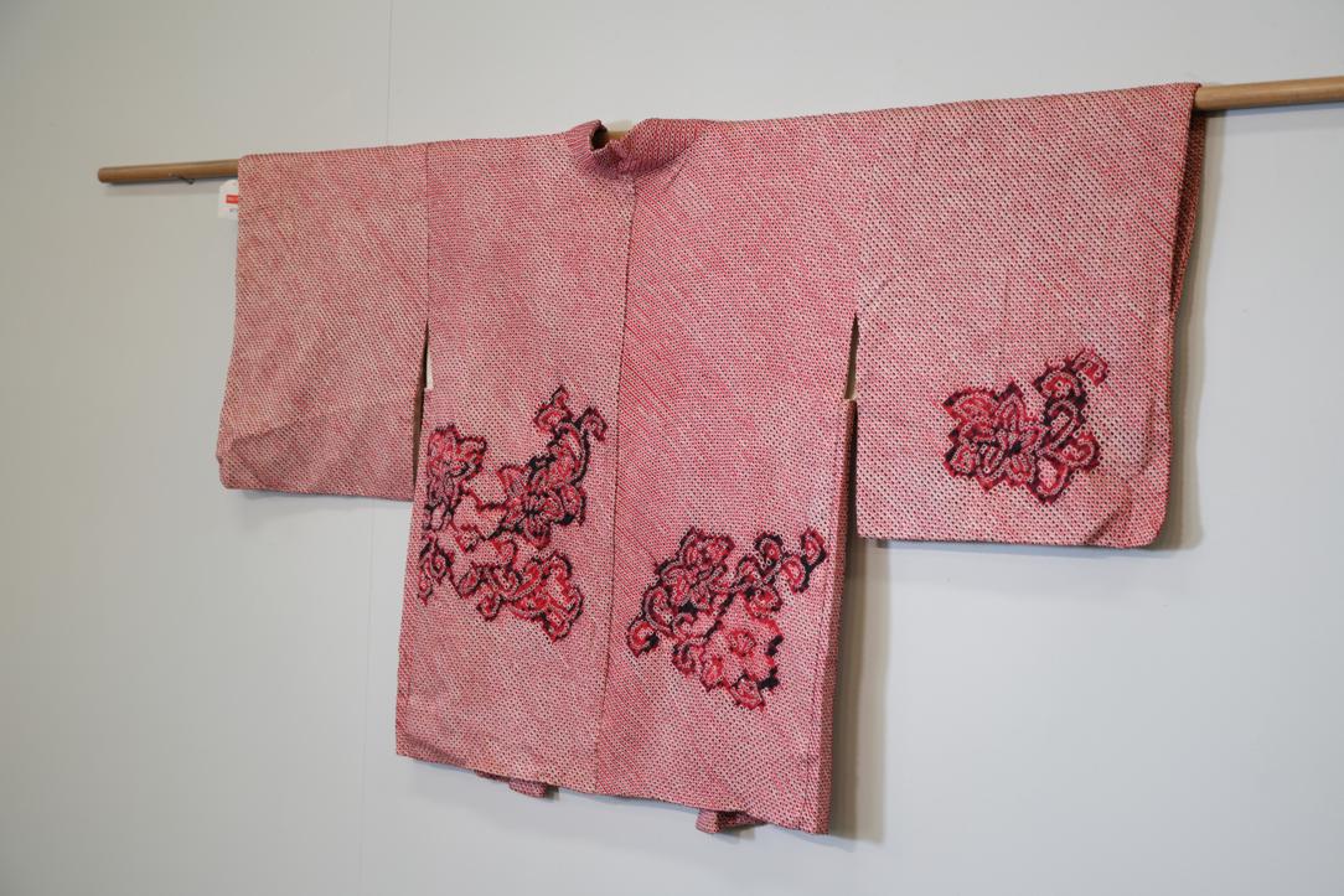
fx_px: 1755
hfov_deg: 41.9
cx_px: 672
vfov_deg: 28.7
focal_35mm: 47
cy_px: 448
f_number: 4
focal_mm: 47
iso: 320
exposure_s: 1/50
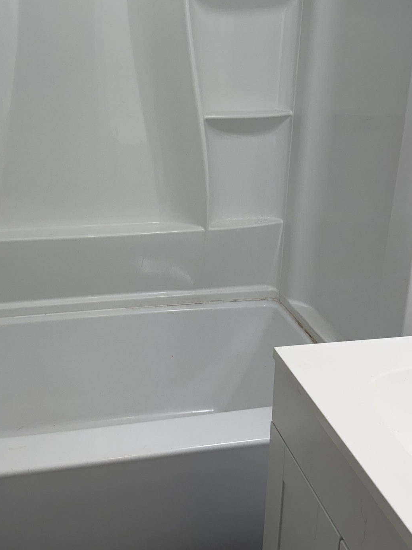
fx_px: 635
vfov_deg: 46.6
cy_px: 228
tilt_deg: -17.9
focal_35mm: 40
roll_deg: -1.4
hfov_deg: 35.9
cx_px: 174
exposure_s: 1/120
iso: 100
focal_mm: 6.76
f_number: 1.78
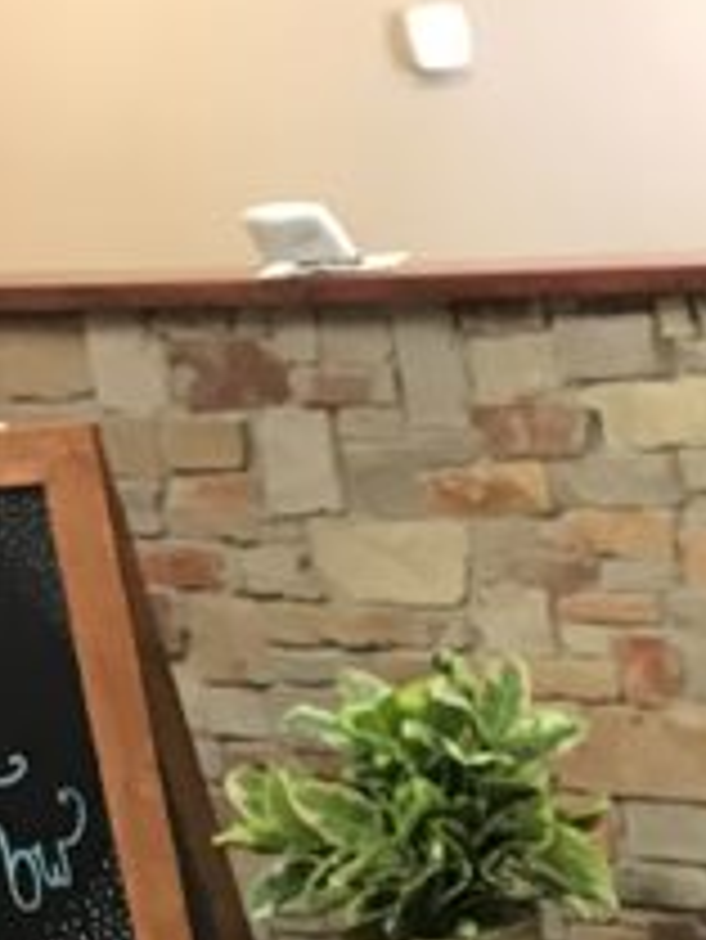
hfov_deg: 9.6
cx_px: 1686
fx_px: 3722
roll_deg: +6.3
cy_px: 1610
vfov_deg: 13.2
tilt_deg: -23.3
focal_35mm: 137
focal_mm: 3.99
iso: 40
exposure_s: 1/17
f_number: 1.8
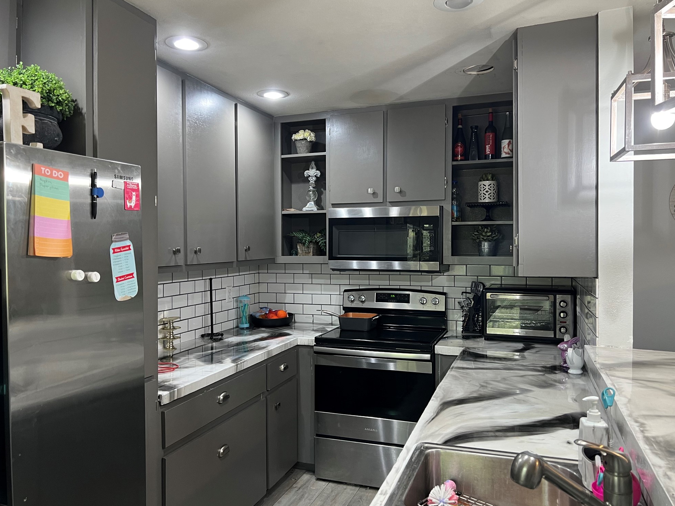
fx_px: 526
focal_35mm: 27
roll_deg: +0.2
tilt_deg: -1.0
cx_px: 336
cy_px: 248
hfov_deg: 65.3
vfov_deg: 51.4
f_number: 1.5
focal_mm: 5.7
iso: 125
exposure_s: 1/60
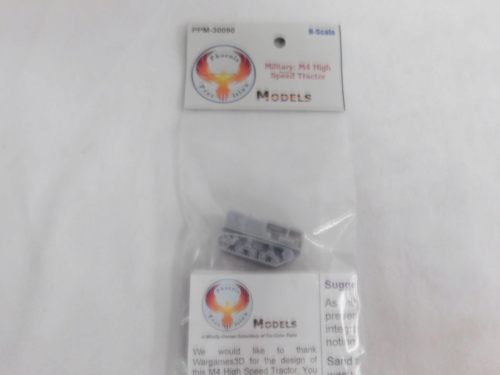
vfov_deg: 53.0
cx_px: 265
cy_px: 188
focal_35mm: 26
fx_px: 375
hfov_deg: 67.3
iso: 280
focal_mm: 4
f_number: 3
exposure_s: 1/30
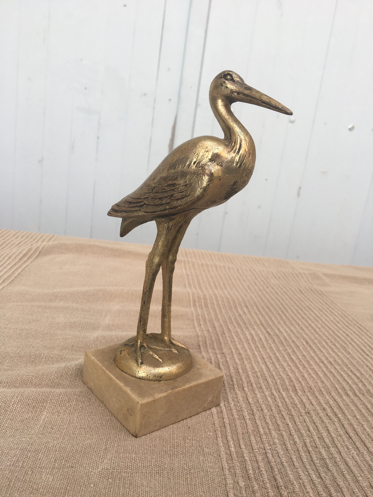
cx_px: 186
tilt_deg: -14.4
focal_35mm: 29
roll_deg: -6.8
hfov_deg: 48.2
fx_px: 417
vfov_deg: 61.7
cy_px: 248
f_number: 2.2
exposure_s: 1/281
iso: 25
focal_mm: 4.15
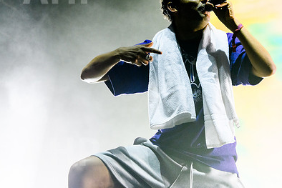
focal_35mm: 162
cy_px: 75
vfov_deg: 8.5
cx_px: 198
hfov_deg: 12.7
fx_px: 1269
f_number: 7.1
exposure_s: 1/640
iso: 1600
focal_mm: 110
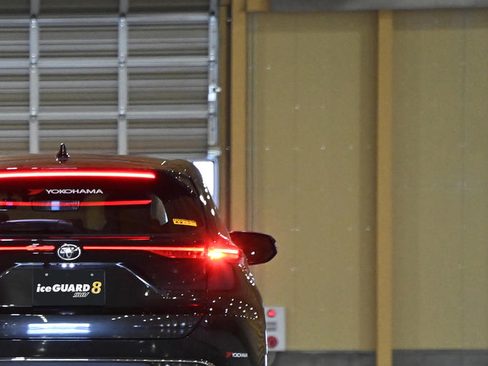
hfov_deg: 3.1
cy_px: 311
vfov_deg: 2.4
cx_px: -148
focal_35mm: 630
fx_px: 8880
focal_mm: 250
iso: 6400
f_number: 8
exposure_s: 1/250
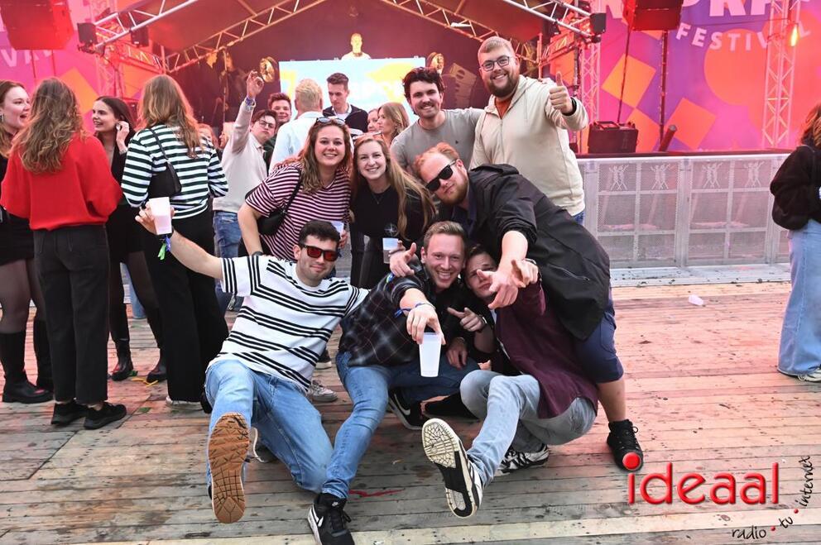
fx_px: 683
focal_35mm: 30
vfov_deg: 43.5
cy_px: 272
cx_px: 410
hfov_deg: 62.0
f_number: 5
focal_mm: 30
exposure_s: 1/100
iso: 8000
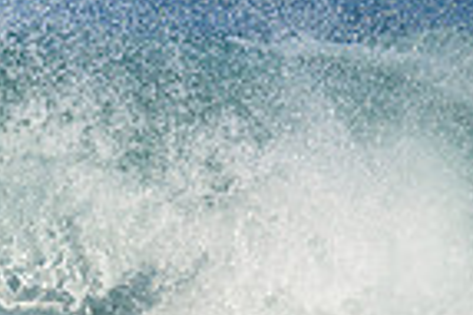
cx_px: -397
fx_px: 42547
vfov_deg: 0.4
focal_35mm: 3242
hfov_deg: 0.6
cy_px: 376
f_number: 6.3
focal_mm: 800
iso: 360
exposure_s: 1/2000
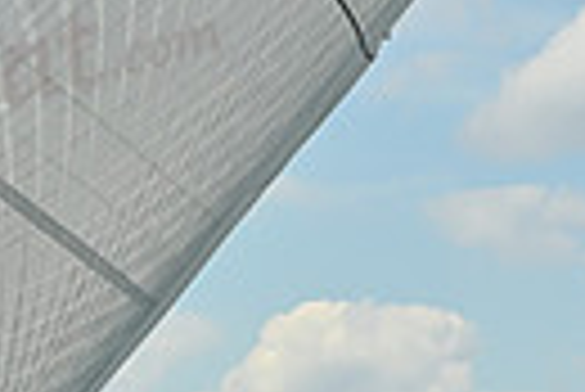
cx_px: -644
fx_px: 6149
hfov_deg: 5.3
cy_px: 399
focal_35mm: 378
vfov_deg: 3.6
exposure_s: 1/1250
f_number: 11
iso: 320
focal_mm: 85
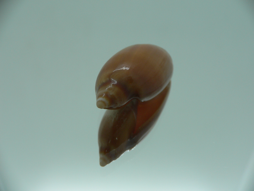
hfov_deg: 52.6
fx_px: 257
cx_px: 127
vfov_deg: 40.7
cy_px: 96
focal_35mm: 35
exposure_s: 1/60
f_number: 2.8
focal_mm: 4.6
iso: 80
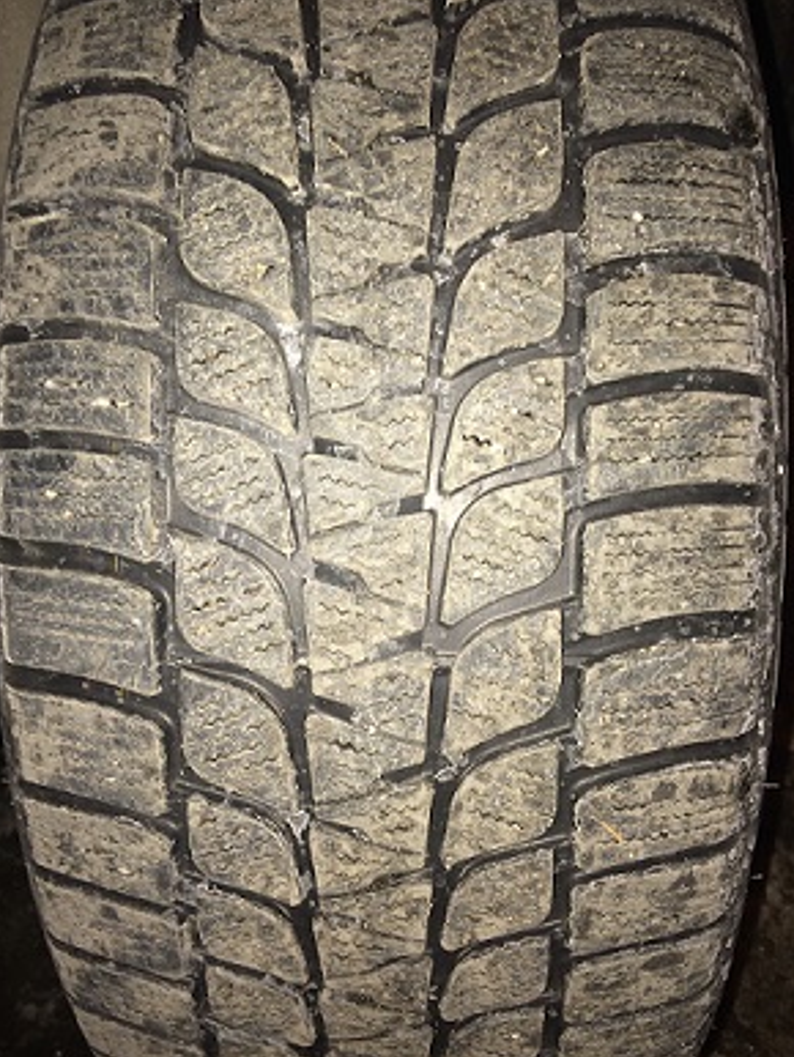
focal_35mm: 30
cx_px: 397
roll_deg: +12.9
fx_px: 916
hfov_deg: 46.8
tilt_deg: -36.7
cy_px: 541
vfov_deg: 59.9
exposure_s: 1/16
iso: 32
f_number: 2.2
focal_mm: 4.15
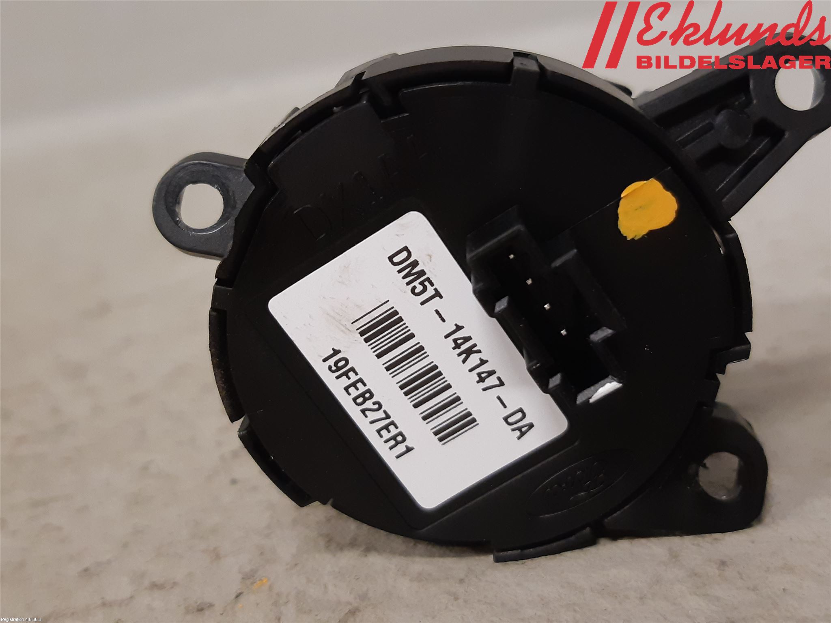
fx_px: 624
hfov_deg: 67.3
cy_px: 312
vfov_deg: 53.1
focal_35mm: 26
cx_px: 416
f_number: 1.7
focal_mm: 3.93
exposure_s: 1/50
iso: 200
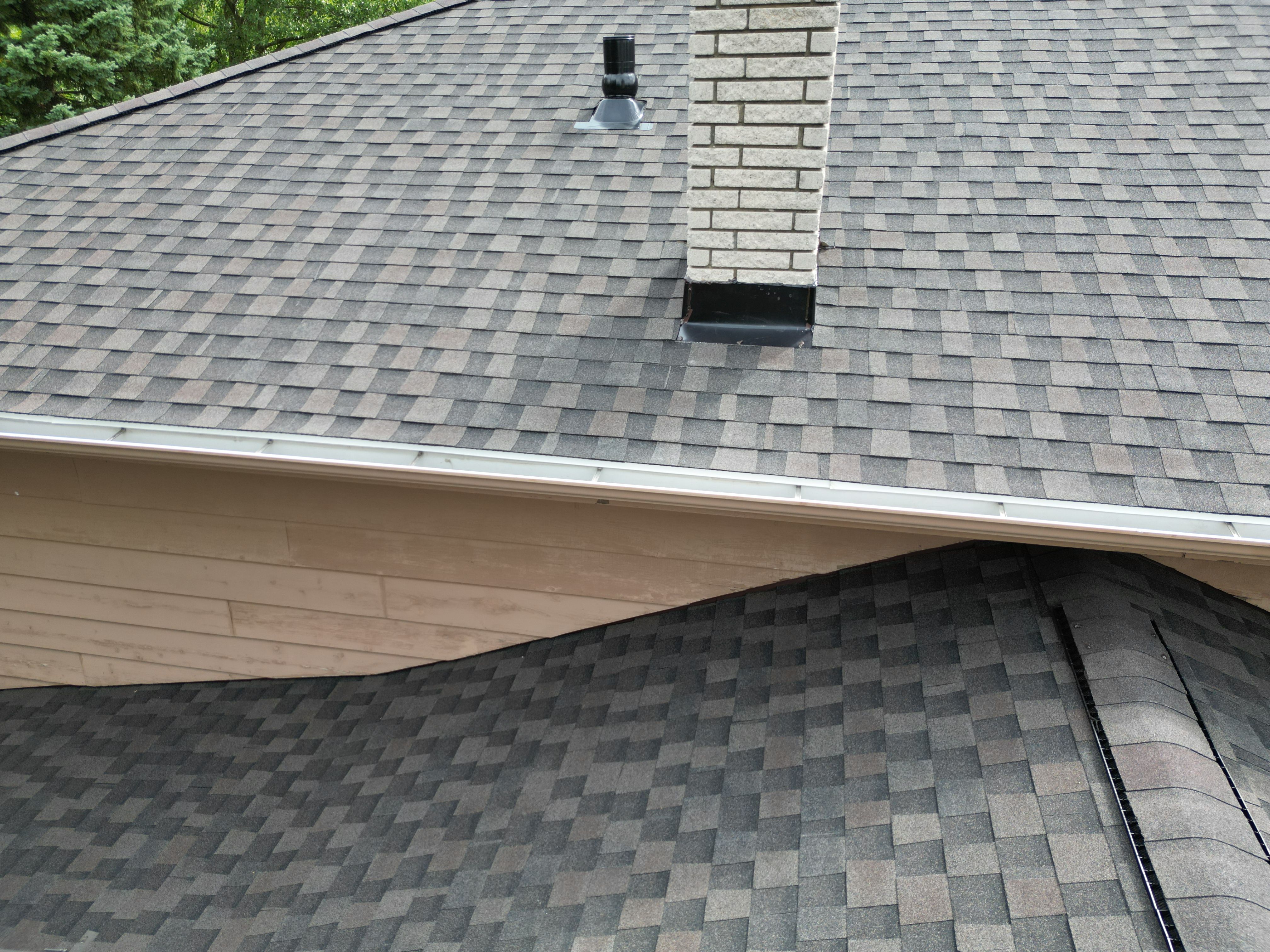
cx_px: 635
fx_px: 881
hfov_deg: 71.6
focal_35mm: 24
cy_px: 476
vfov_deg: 56.8
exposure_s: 1/500
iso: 100
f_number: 1.7
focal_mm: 6.72
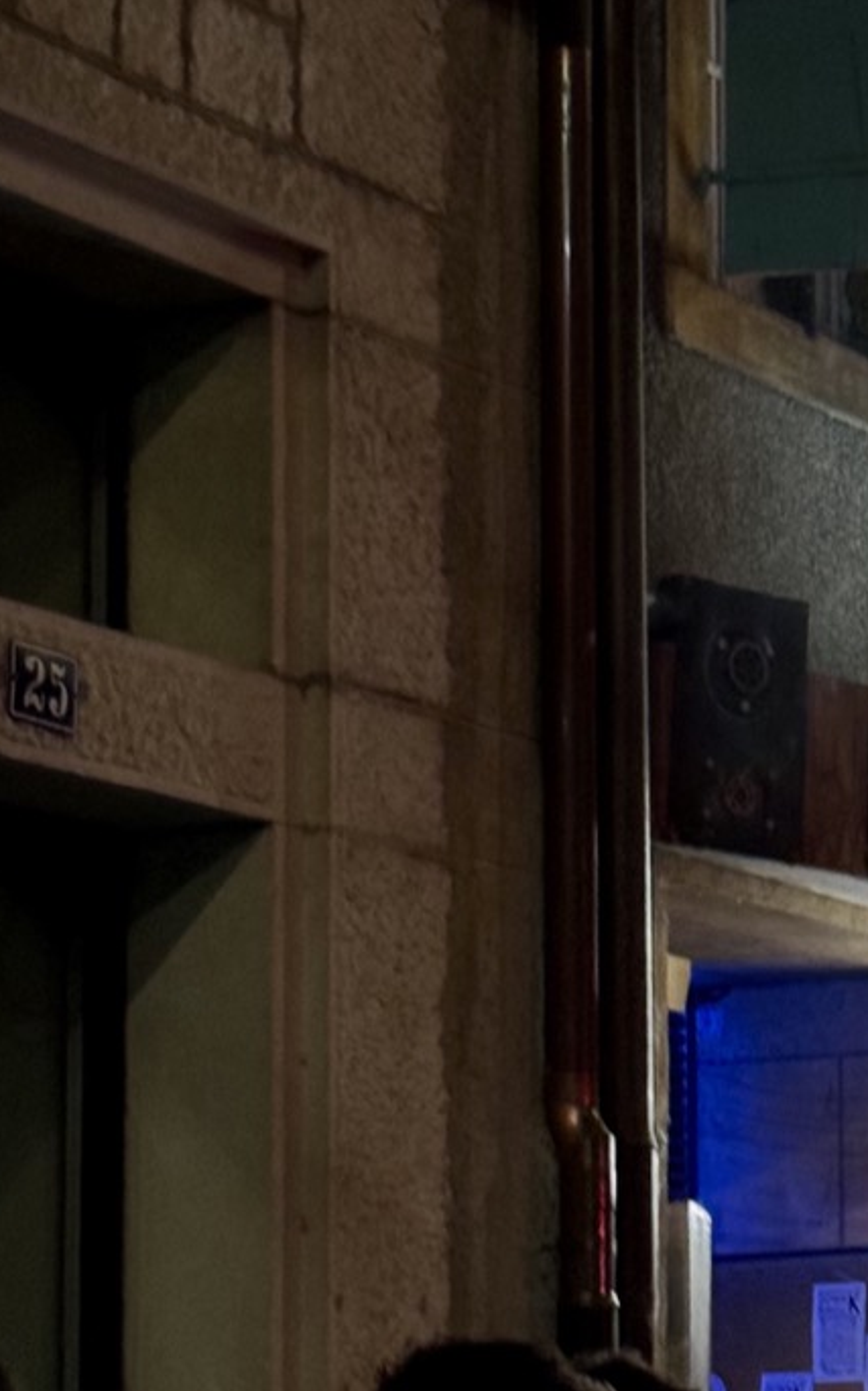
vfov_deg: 17.5
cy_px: 837
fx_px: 4508
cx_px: 978
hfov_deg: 10.8
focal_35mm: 119
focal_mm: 6.76
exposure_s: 1/25
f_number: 1.78
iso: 500
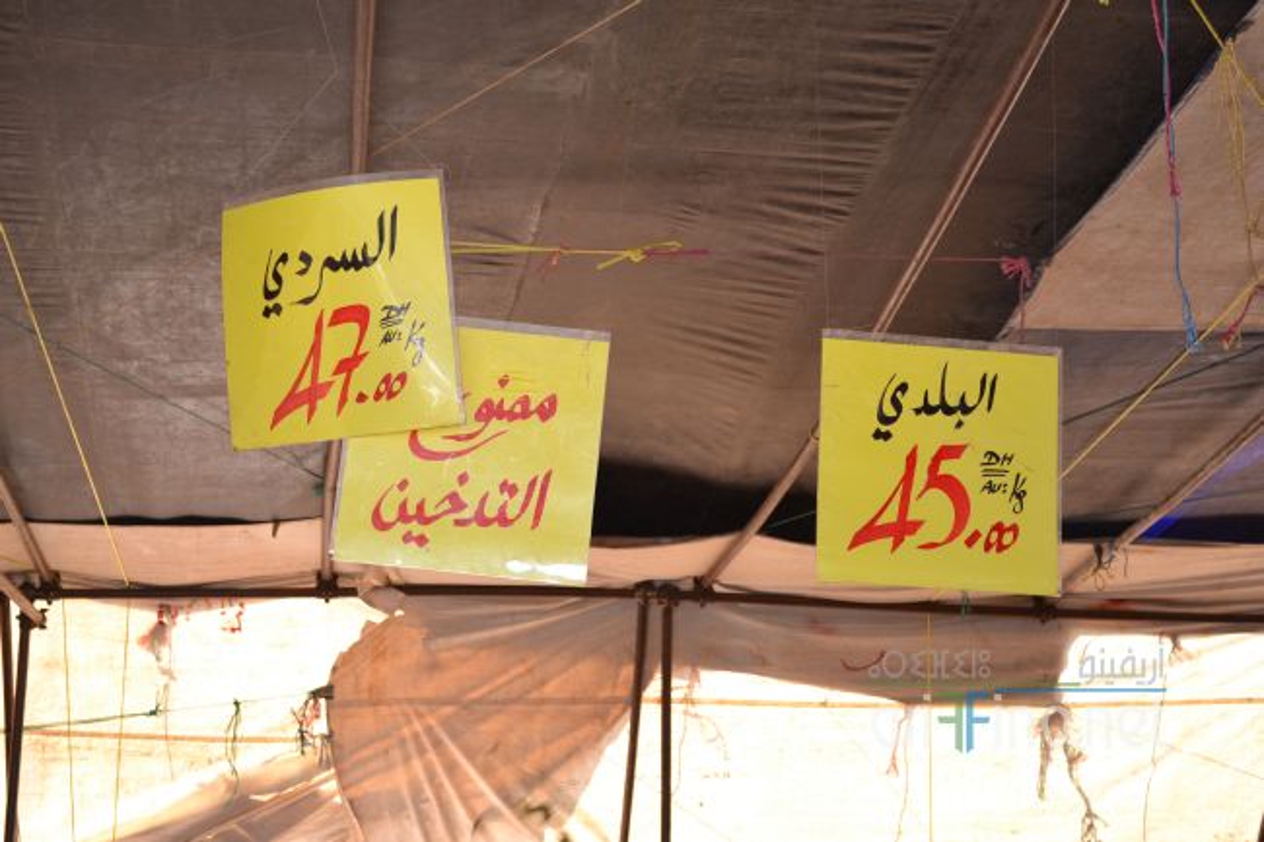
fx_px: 2106
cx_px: 632
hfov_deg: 33.4
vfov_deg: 22.6
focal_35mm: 60
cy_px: 421
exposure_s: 1/125
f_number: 5.3
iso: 400
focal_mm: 40
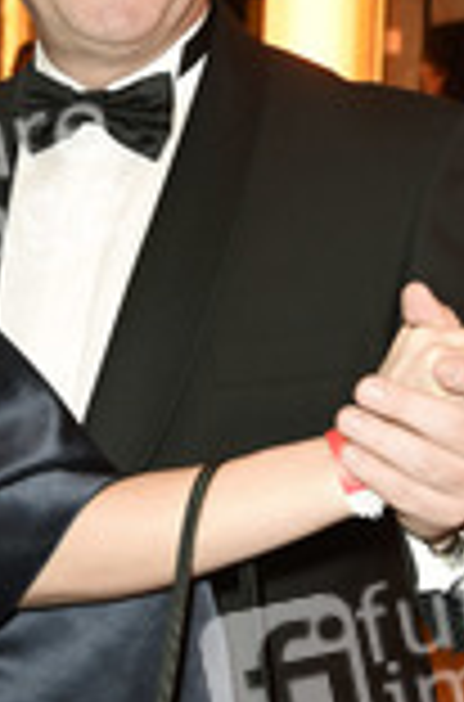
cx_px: 23
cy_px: 436
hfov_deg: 12.5
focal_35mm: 108
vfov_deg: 19.0
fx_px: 2102
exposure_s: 1/50
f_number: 5.6
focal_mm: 42
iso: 800
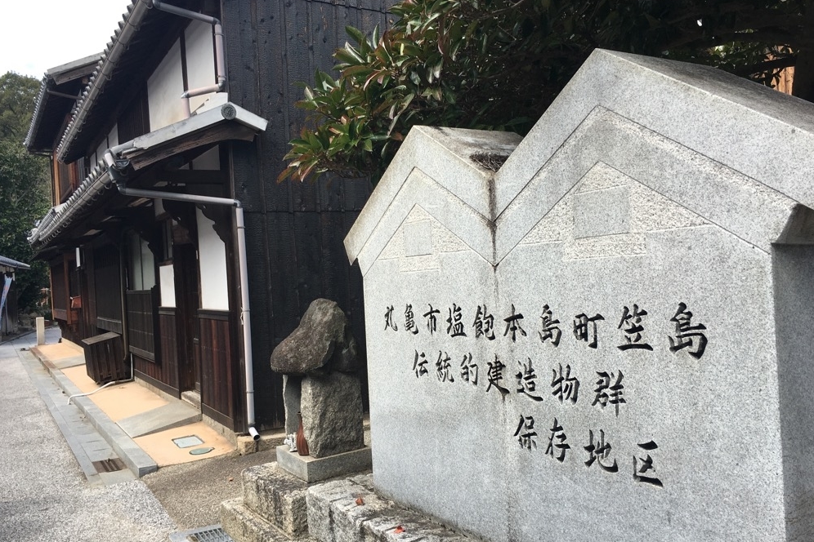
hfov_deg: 60.3
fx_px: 701
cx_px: 404
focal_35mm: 31
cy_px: 295
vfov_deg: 42.3
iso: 25
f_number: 2.2
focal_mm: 4.15
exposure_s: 1/630
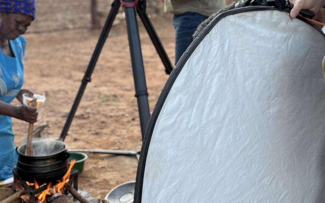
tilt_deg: -8.1
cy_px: 65
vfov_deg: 21.2
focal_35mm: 61
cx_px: 155
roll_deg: -0.5
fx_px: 540
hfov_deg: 33.5
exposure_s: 1/236
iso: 64
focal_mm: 5.96
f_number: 1.6
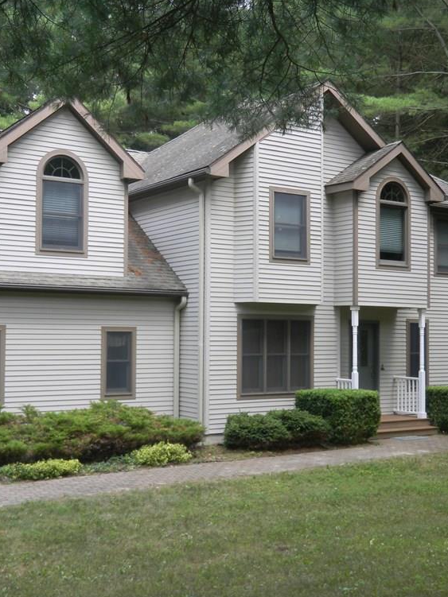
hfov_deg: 32.1
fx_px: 777
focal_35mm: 45
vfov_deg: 42.1
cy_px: 297
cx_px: 173
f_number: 3.9
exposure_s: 1/59
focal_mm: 6
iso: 80
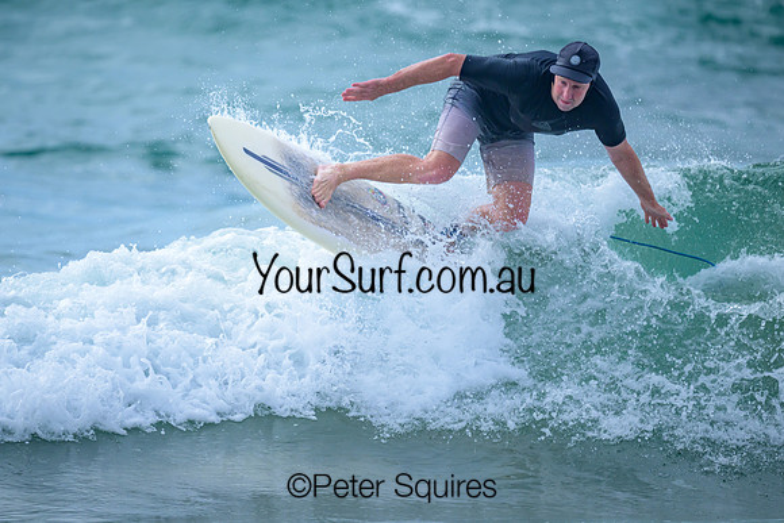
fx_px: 19919
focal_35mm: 914
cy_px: 239
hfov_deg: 2.3
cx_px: 371
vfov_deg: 1.5
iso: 720
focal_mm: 800
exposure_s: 1/3200
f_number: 6.3
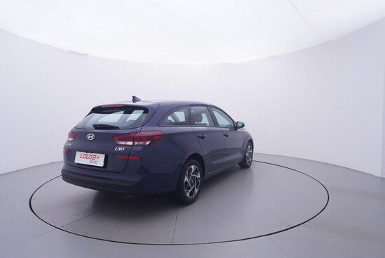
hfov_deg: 77.3
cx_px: 192
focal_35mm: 22
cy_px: 129
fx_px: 241
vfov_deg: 56.2
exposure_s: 1/80
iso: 200
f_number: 5
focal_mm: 15
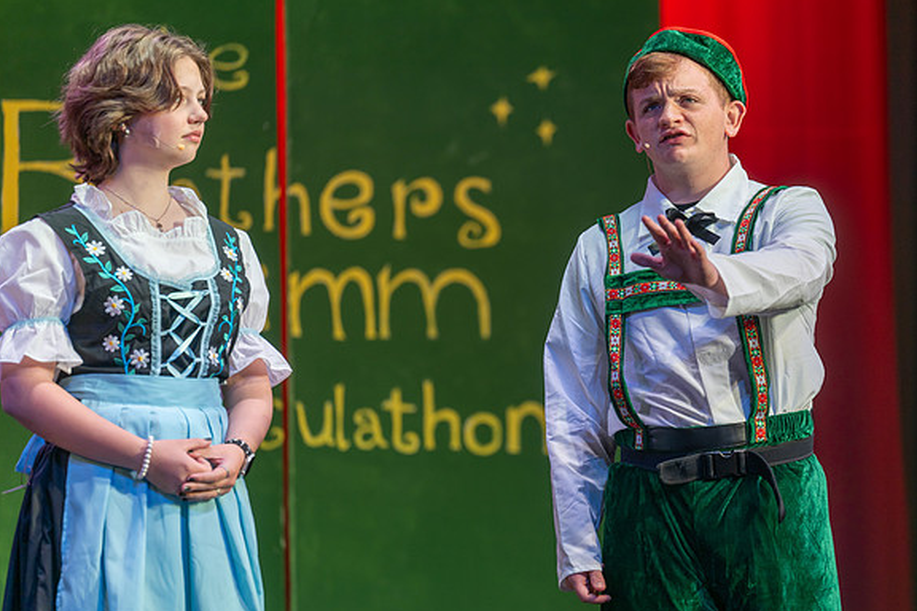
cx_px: 574
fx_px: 6418
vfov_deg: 5.5
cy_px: 343
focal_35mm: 252
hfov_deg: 8.2
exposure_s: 1/250
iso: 360
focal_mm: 200
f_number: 2.8
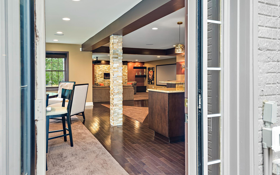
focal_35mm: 24
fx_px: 183
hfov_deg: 74.8
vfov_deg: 51.1
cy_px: 93
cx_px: 142
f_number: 9
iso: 250
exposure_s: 1/6
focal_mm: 23
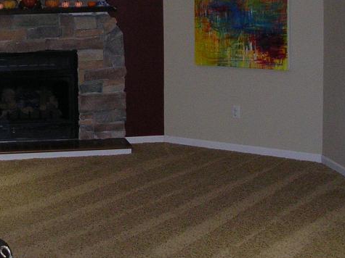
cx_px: 22
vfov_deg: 17.7
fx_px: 817
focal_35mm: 82
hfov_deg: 23.1
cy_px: 22
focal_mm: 5.8
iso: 138
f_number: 2.8
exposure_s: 1/60.1
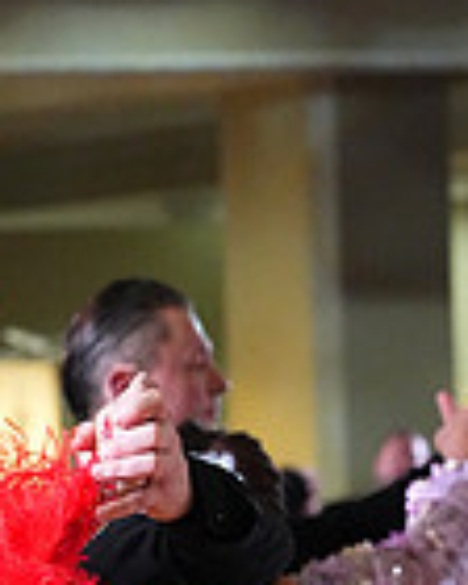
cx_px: -274
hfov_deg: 3.7
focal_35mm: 419
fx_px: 7254
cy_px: 1124
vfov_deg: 4.6
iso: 10000
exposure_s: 1/400
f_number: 5.6
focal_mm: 108
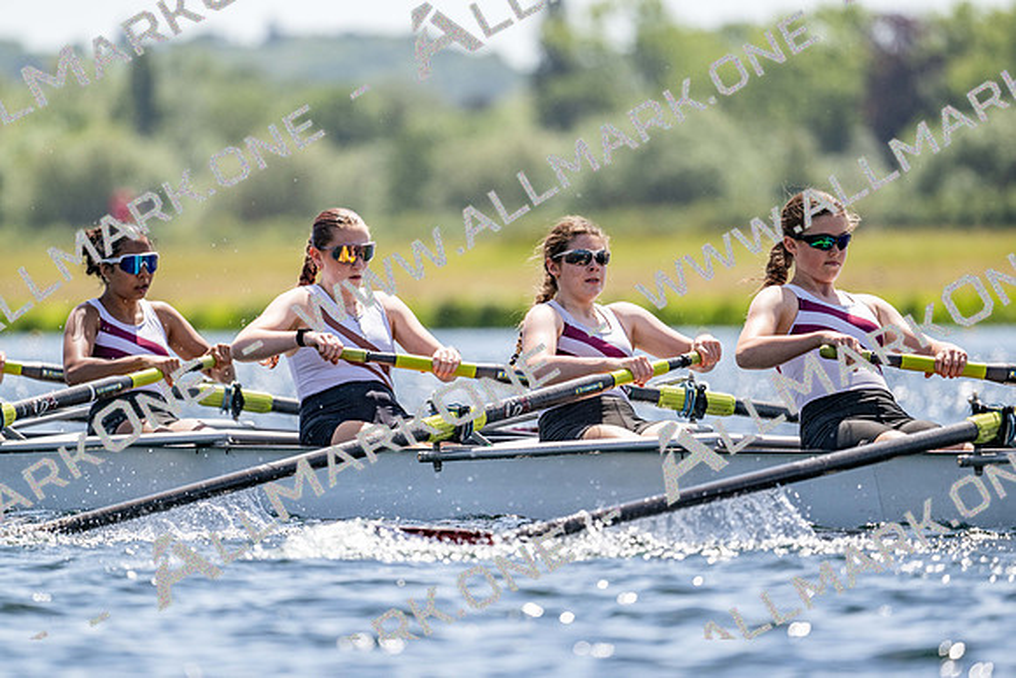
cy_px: 339
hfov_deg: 5.2
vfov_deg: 3.4
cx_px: 508
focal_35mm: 400
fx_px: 11291
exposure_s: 1/2500
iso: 250
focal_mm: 400
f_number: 4.5
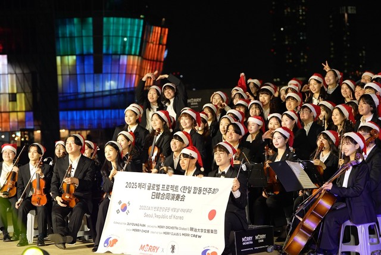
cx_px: 190
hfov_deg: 50.7
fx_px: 403
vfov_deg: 35.1
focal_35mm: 38
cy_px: 128
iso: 4000
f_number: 7.1
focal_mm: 38
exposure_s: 1/125
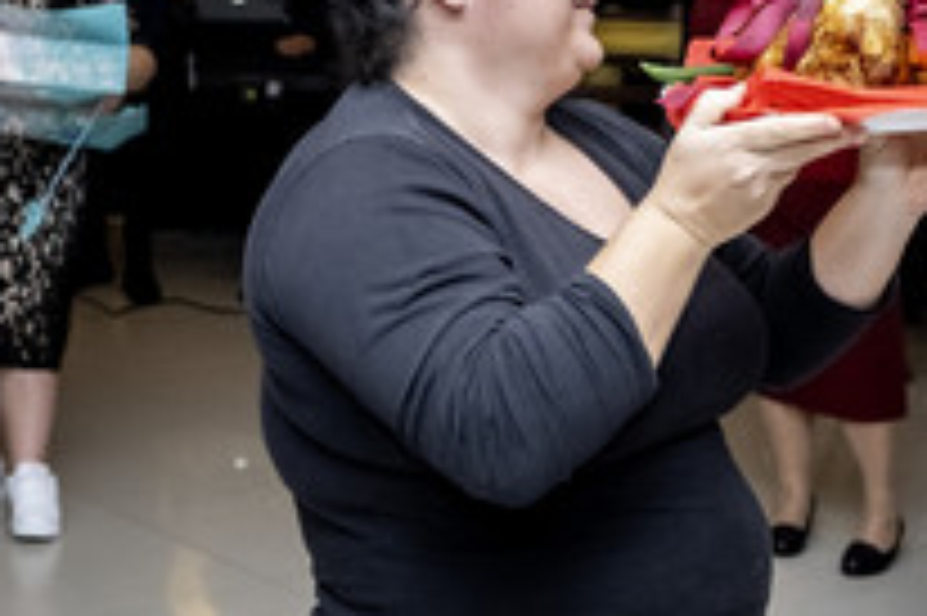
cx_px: 464
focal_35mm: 87
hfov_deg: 23.4
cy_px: 250
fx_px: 2238
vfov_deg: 15.7
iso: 1250
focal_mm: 18.7
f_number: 2.8
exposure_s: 1/125
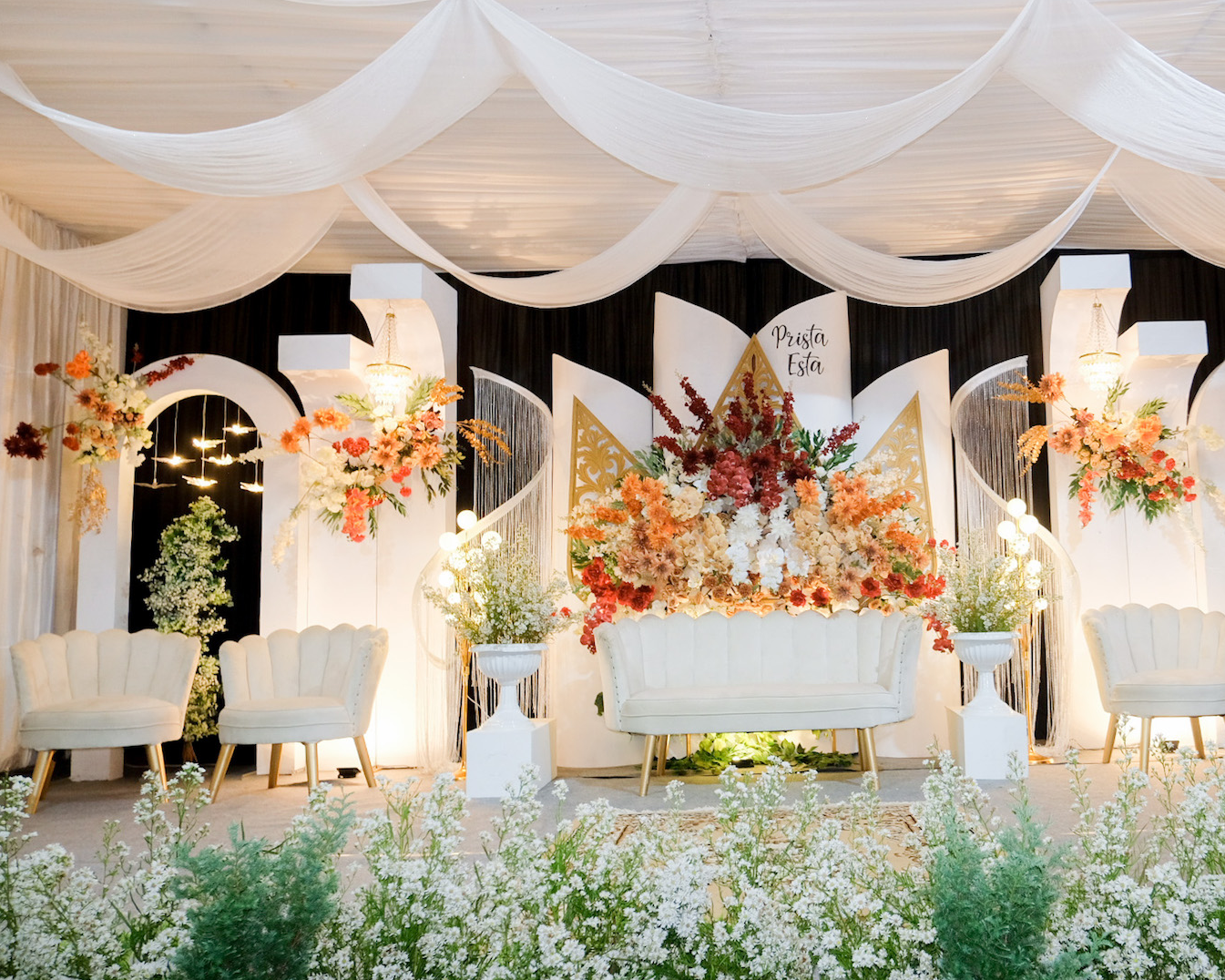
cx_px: 720
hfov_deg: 65.6
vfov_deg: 54.9
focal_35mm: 26
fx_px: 943
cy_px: 491
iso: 800
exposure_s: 1/45
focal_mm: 15.2
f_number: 3.5
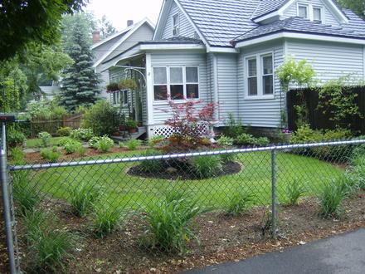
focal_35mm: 36
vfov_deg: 39.7
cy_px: 137
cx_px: 182
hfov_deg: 51.4
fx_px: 380
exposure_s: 1/143
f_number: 2.8
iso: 100
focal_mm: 6
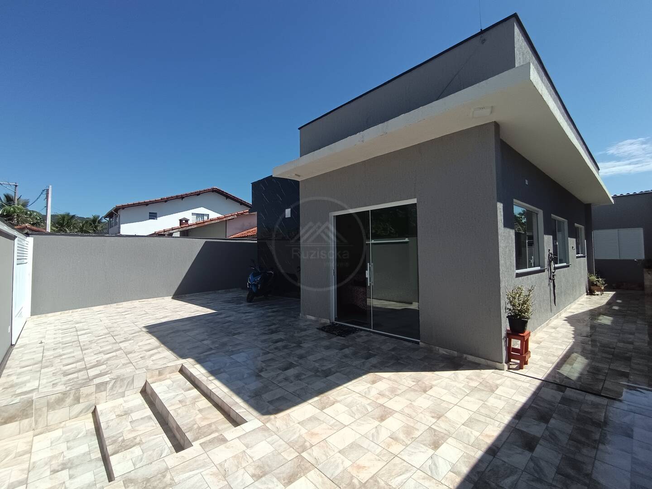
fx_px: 283
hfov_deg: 98.2
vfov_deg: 81.7
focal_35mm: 15
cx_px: 326
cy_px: 244
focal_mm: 1.65
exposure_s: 1/1701
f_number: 2.2
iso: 61
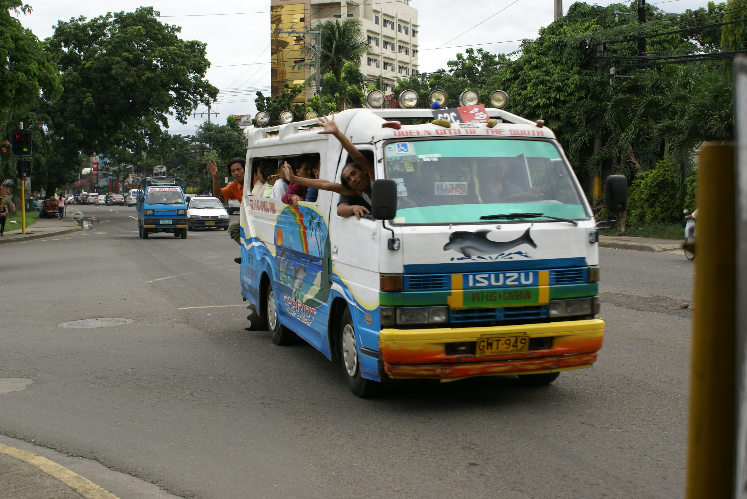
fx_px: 1132
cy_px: 244
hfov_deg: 36.5
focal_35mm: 55
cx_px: 370
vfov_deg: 24.9
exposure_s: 1/160
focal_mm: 35
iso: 100
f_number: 5.6
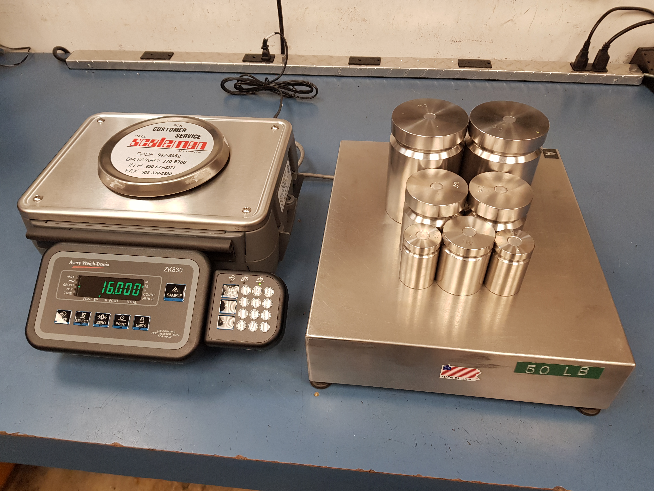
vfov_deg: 53.1
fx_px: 491
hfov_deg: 67.3
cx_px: 327
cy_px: 246
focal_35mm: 26
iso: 100
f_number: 1.7
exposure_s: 1/60
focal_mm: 4.2
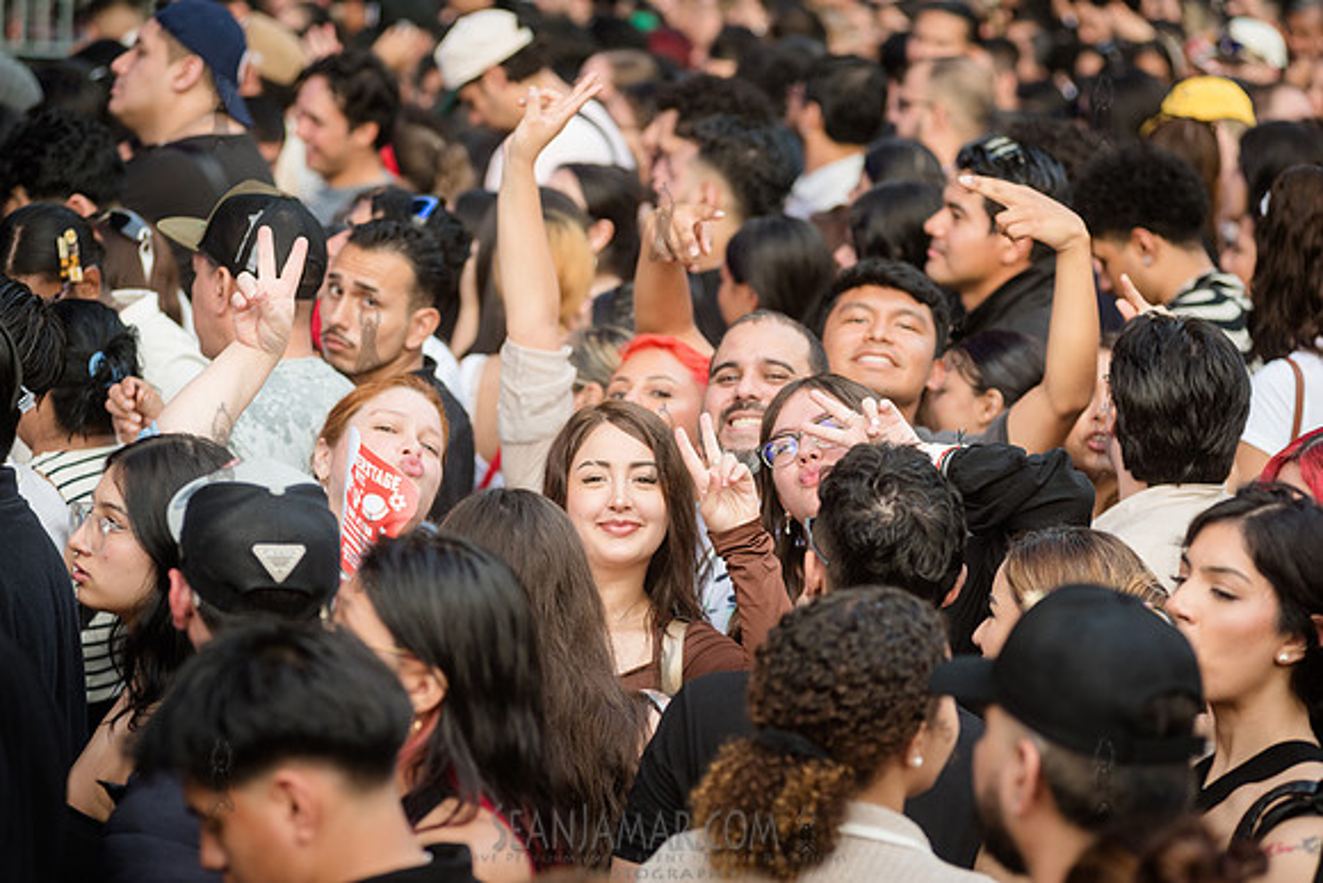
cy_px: 442
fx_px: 4962
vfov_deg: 10.2
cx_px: 662
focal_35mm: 135
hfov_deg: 15.2
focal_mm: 135
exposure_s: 1/500
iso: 1000
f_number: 4
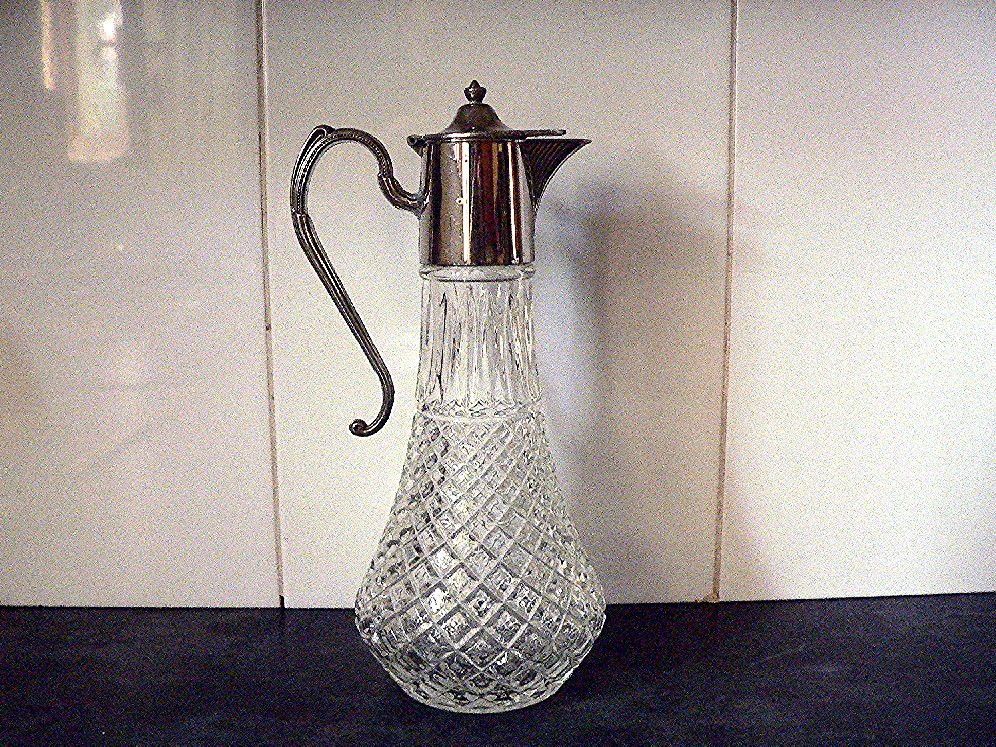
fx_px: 1065
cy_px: 371
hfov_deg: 50.1
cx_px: 507
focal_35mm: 37
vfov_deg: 38.7
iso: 400
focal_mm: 6
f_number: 2.8
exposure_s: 1/15
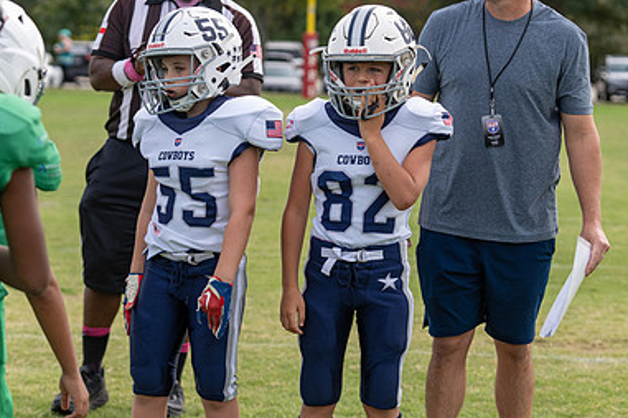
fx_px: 2320
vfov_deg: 10.3
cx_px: 327
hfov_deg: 15.4
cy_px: 233
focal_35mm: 133
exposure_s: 1/1250
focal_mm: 82
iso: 250
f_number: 3.5
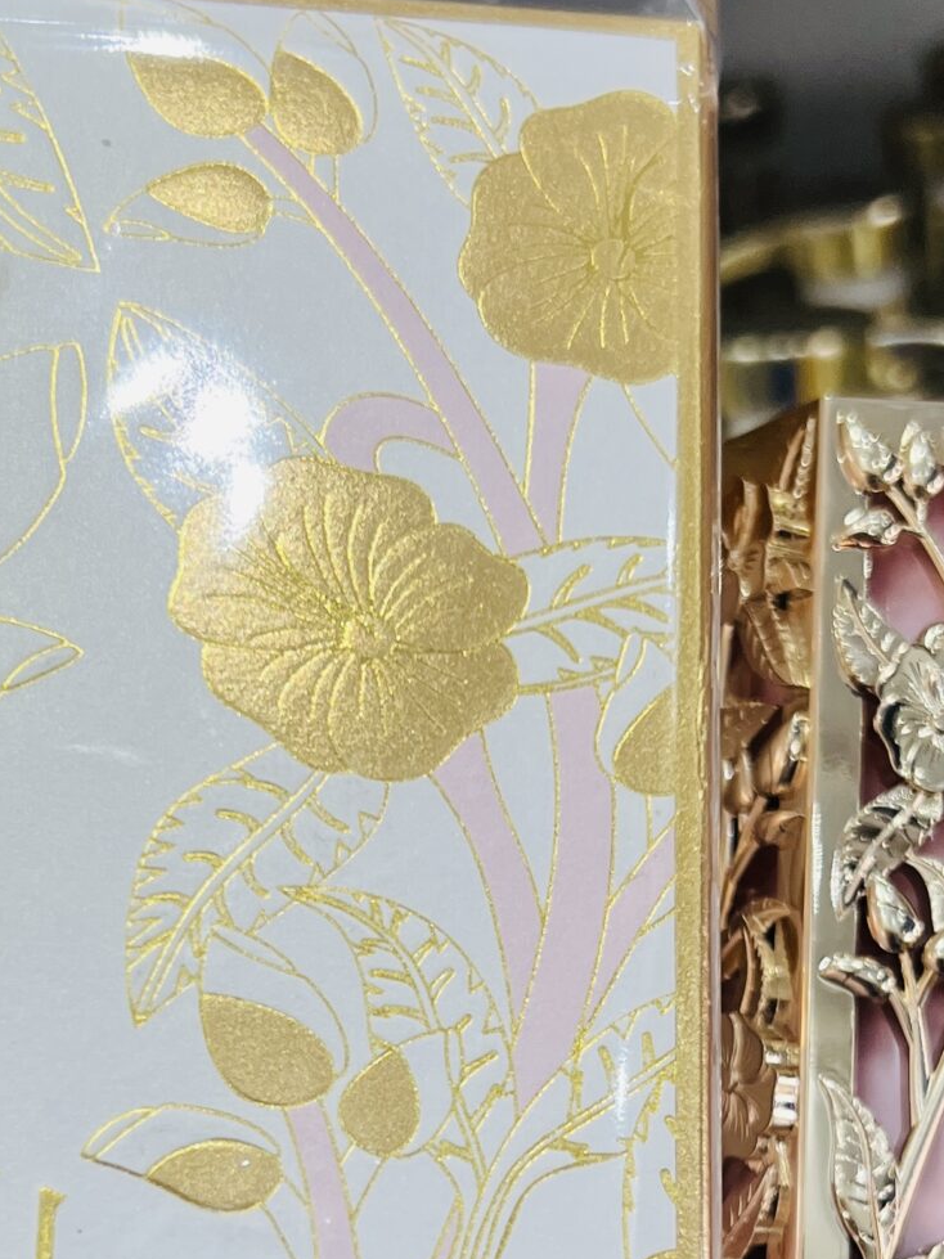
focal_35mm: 68
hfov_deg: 21.6
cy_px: 1019
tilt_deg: -28.0
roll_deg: +8.3
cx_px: 512
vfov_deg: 27.9
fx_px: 2473
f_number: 1.5
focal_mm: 5.7
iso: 100
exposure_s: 1/100
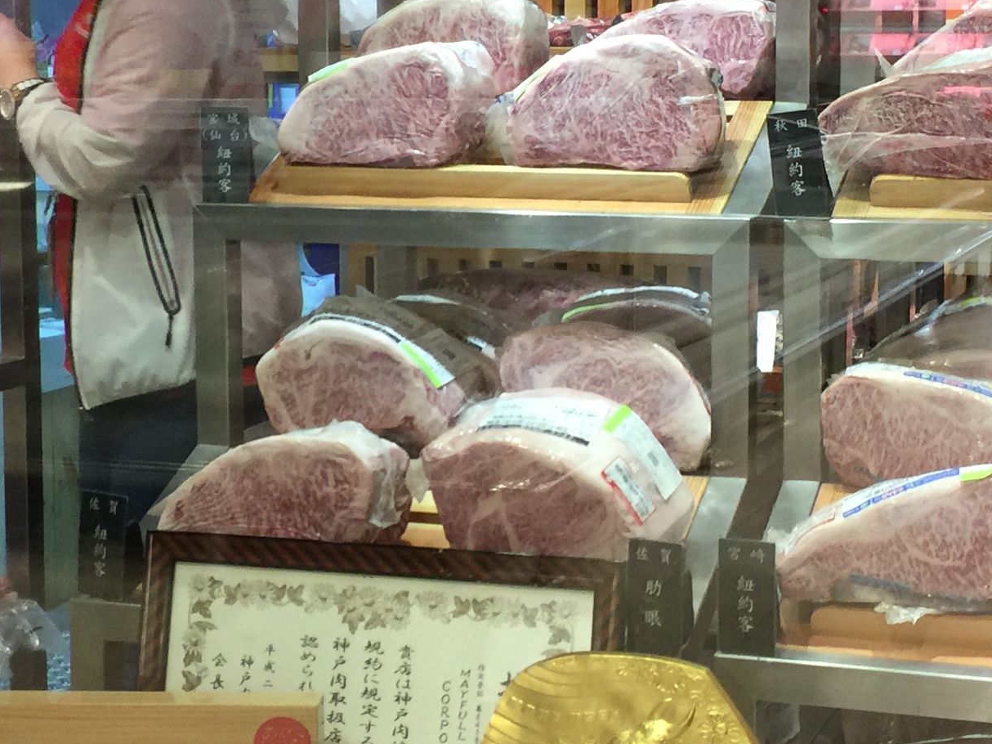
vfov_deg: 18.9
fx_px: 2235
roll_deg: -0.6
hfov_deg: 25.0
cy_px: 310
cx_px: 489
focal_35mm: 78
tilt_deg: -7.5
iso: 64
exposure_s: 1/15
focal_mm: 4.15
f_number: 2.2
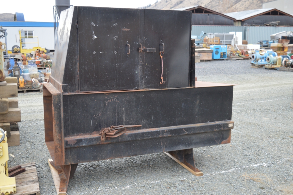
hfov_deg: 46.4
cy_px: 98
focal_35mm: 42
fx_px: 342
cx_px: 146
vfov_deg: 31.8
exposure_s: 1/80
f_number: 4.5
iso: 400
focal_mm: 28
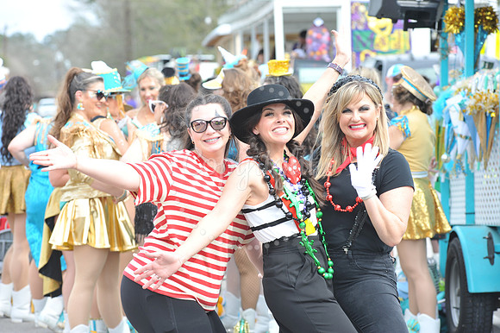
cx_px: 250
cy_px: 166
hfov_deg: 11.1
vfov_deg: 7.4
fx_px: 2568
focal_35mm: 185
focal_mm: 185
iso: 200
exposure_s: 1/100
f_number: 8
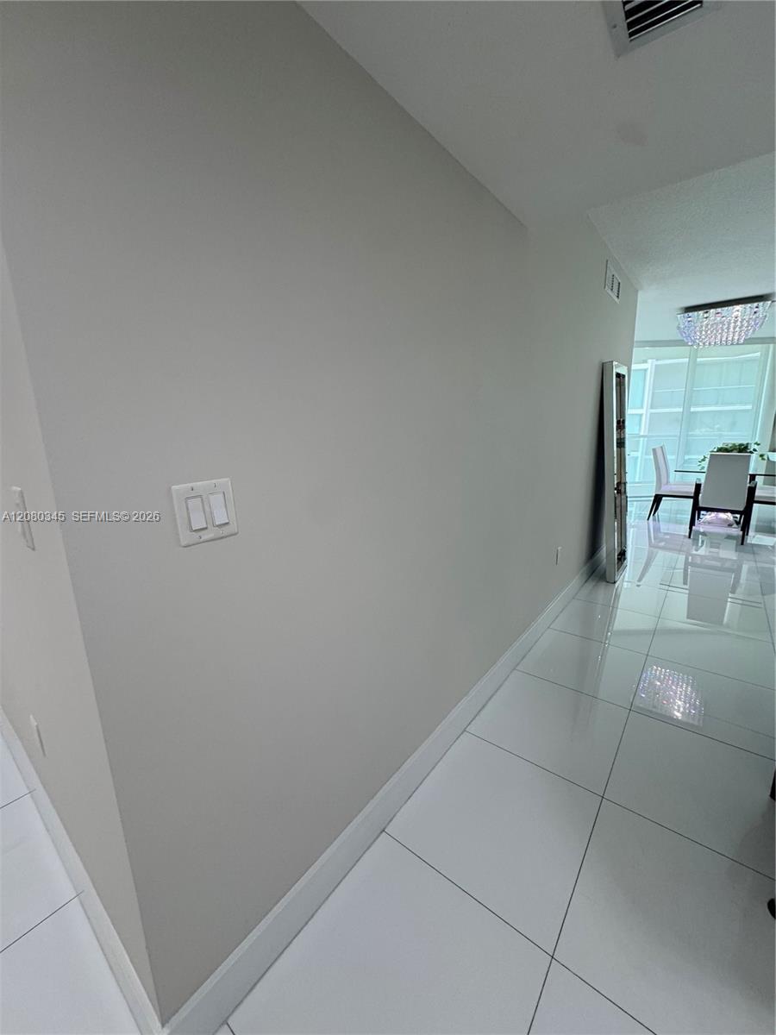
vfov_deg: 102.1
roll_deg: -1.0
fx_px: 418
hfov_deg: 85.7
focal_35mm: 14
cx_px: 388
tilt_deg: -12.7
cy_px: 518
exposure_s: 1/120
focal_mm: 2.22
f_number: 2.2
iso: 160
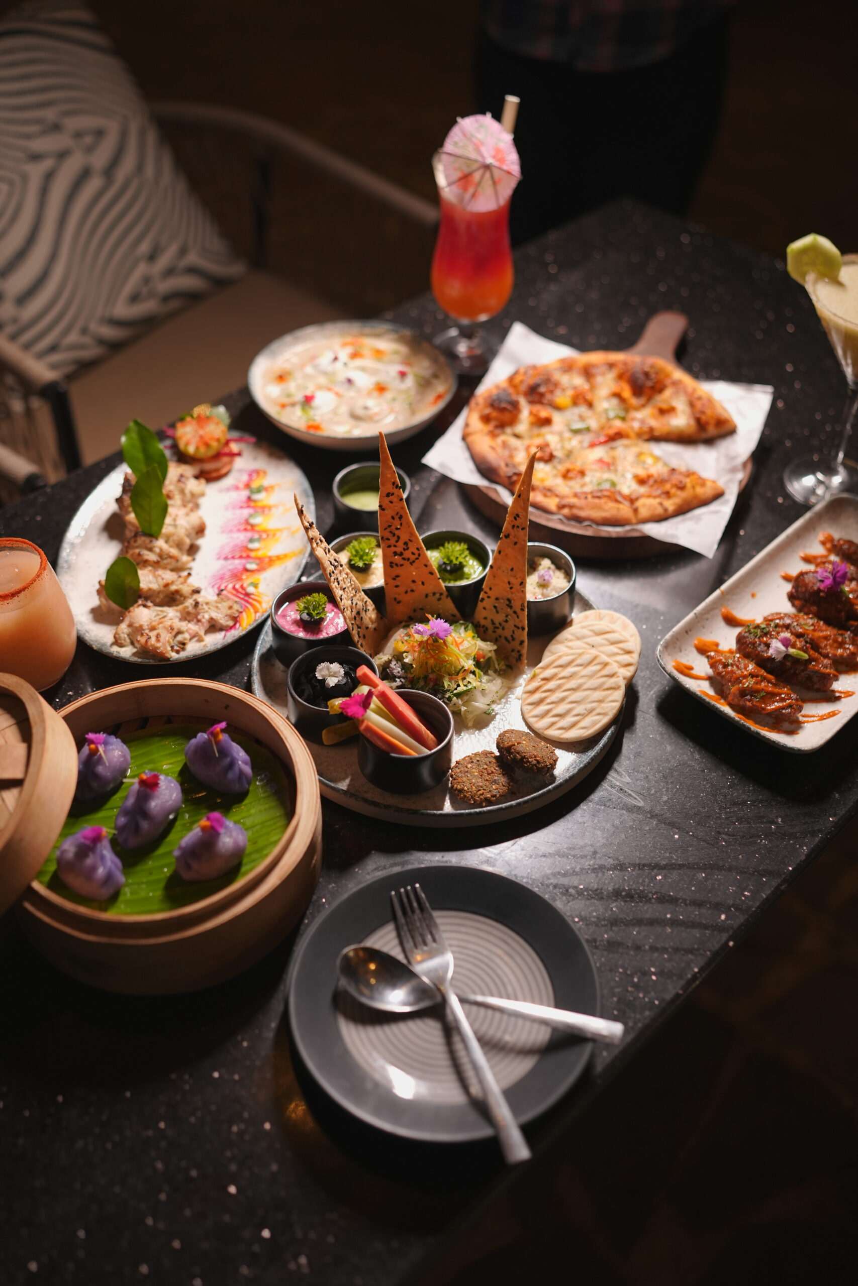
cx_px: 429
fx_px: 1251
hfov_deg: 37.9
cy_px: 643
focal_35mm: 35
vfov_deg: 54.4
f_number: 2
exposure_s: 1/160
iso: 640
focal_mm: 35
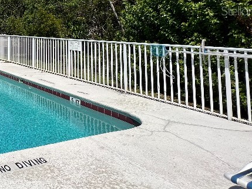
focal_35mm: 31
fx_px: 226
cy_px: 11
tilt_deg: +3.7
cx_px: -24
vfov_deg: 41.0
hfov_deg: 44.6
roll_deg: +0.0
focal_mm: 1.57
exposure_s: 1/3215
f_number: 1.8
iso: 32
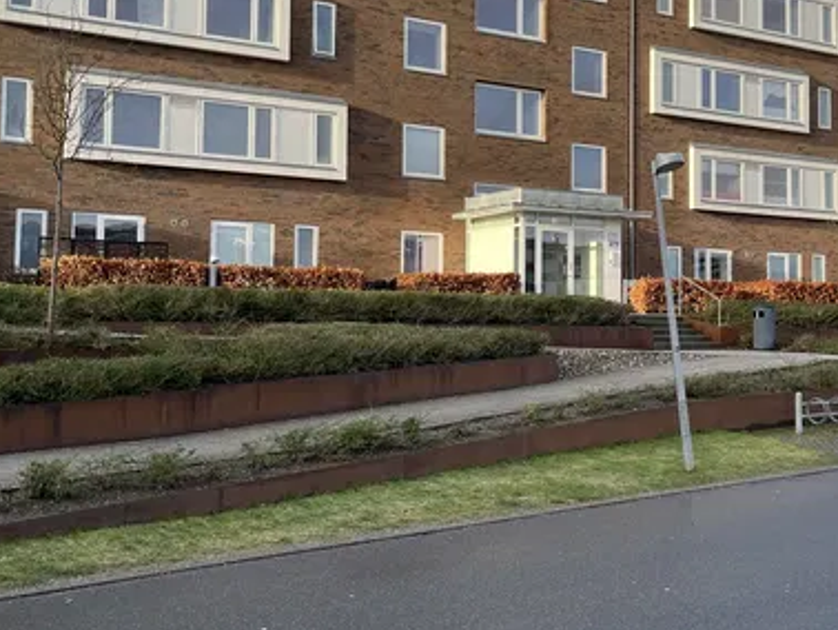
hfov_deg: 42.4
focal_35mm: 44
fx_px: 1066
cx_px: 550
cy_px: 260
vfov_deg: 32.8
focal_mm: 5.1
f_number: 1.6
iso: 50
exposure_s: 1/833
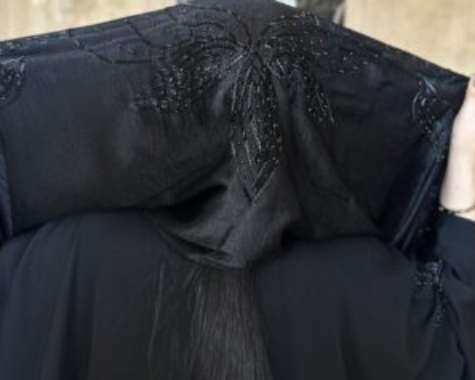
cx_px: 237
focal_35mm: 63
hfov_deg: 30.0
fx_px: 886
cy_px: 168
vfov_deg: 24.2
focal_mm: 6.86
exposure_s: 1/50
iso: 125
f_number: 1.78
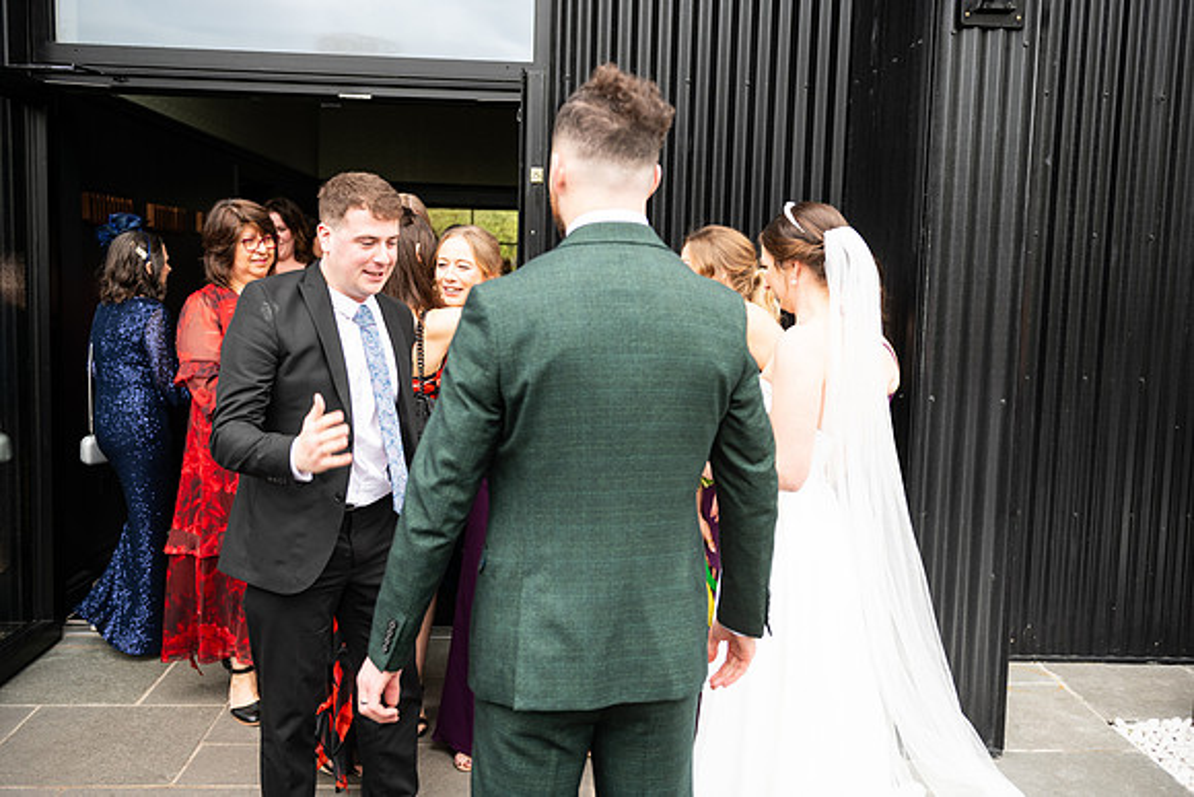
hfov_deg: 54.4
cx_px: 597
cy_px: 398
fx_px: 1161
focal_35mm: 35
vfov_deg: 37.9
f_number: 3.5
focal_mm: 35
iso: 160
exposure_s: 1/200
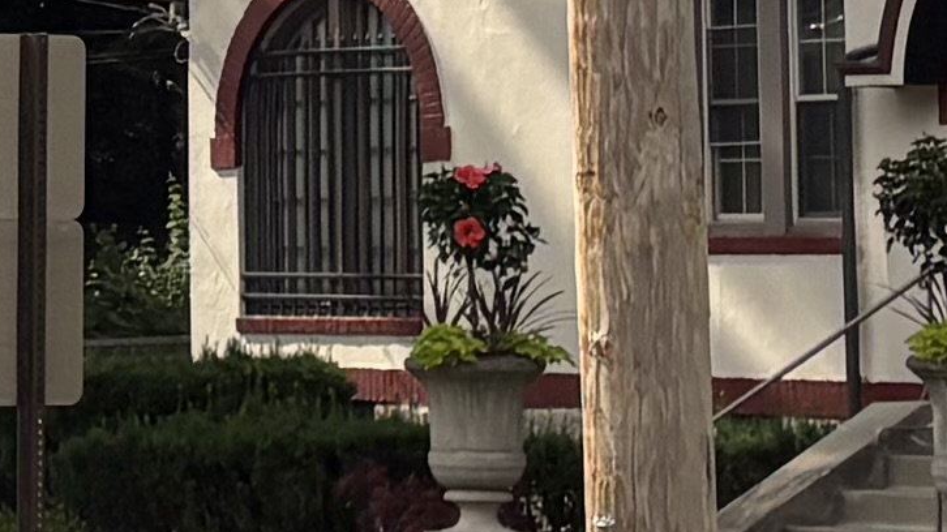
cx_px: -896
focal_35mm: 223
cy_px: -319
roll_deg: -1.6
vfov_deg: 5.4
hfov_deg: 9.1
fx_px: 5598
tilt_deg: +7.5
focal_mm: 5.96
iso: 64
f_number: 1.6
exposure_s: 1/3279
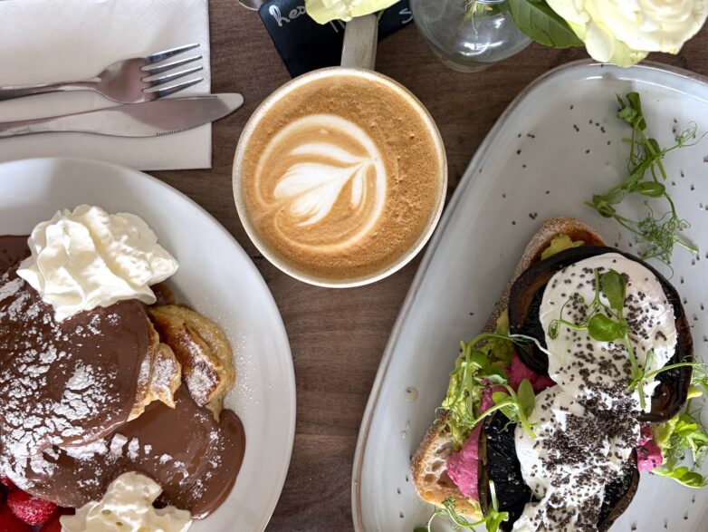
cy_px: 266
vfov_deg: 53.1
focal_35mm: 26
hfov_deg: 67.3
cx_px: 354
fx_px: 532
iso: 125
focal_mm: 5.96
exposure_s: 1/115
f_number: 1.6
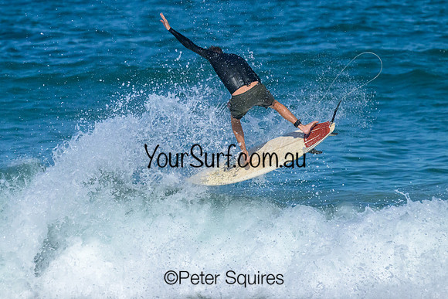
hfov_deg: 4.0
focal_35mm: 509
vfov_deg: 2.7
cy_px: 129
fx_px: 6336
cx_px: 208
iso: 5600
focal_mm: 370
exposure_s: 1/2000
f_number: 8
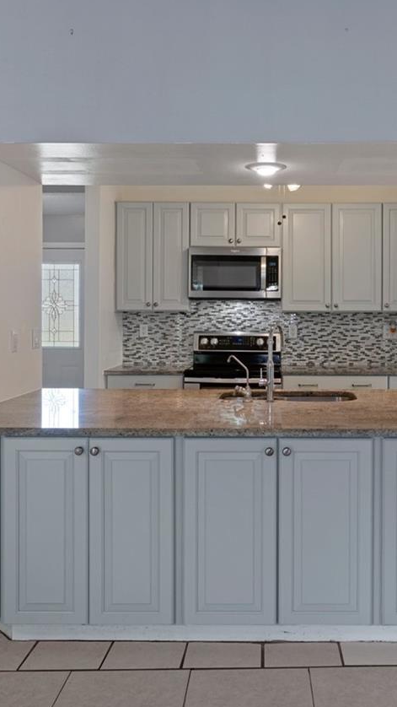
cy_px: 324
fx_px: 637
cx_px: 291
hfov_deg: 34.0
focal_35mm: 34
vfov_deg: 58.0
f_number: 9
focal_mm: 17
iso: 320
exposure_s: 1
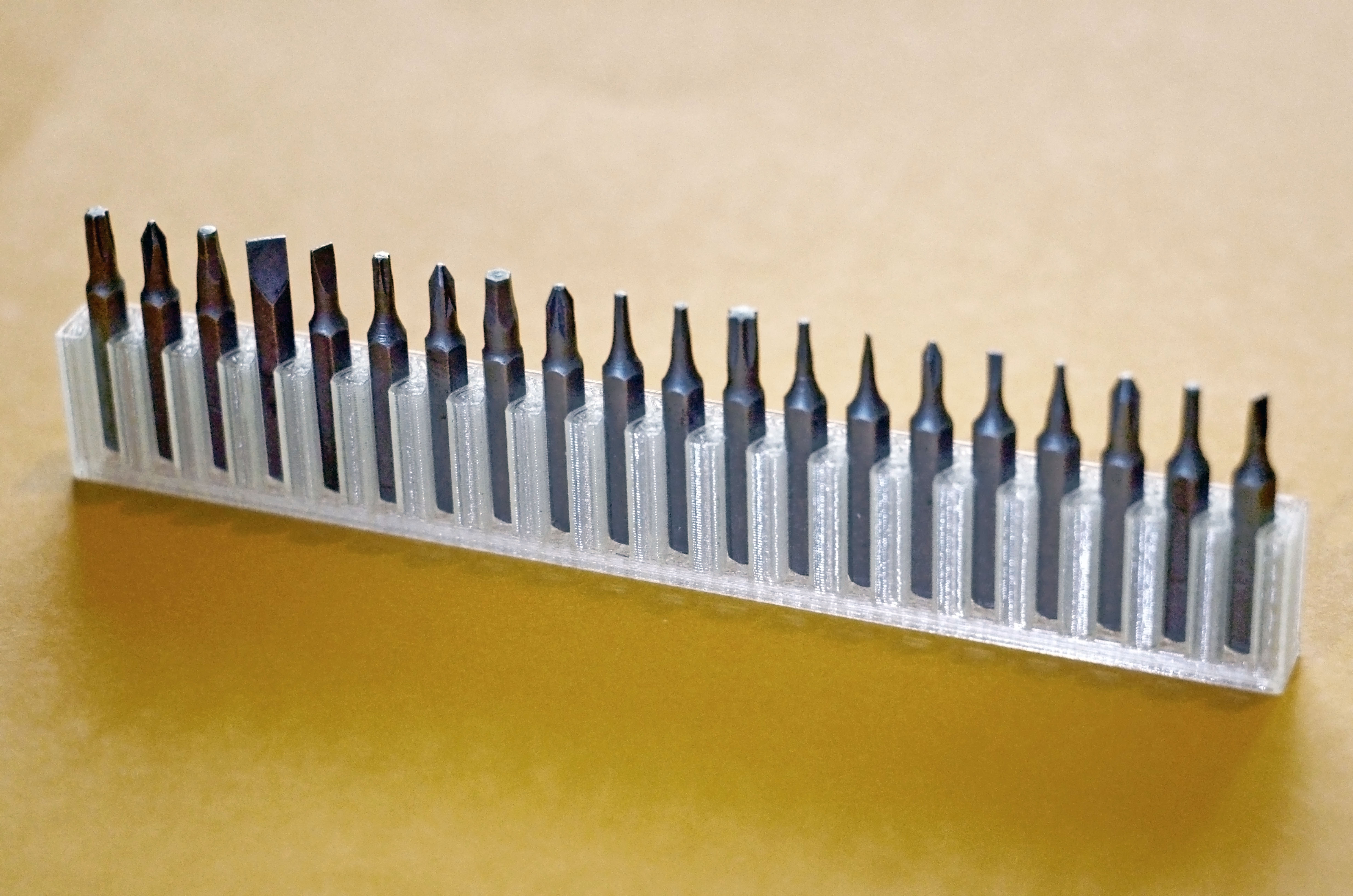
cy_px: 448
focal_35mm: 64
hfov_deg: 31.2
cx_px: 676
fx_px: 2419
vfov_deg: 21.0
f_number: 11
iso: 500
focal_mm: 43
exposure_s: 1/200
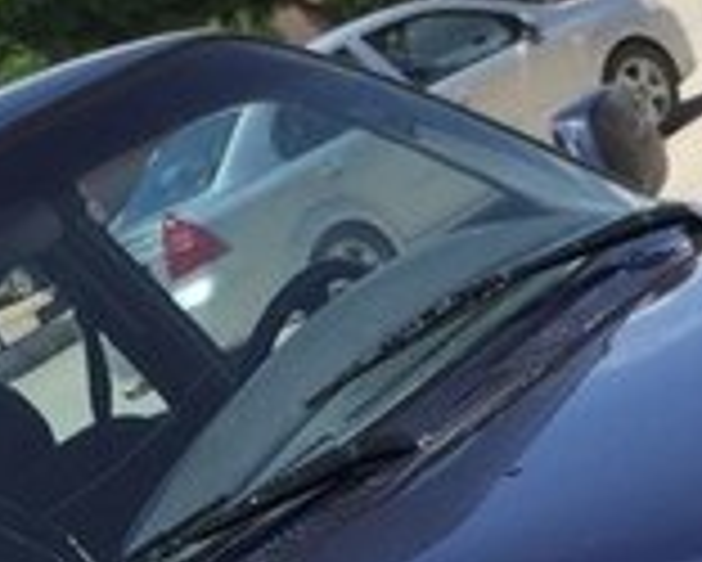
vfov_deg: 12.2
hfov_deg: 16.0
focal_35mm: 120
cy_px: 847
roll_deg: +27.6
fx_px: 2495
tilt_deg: -19.4
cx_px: 387
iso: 32
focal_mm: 4.15
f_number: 2.2
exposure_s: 1/1364
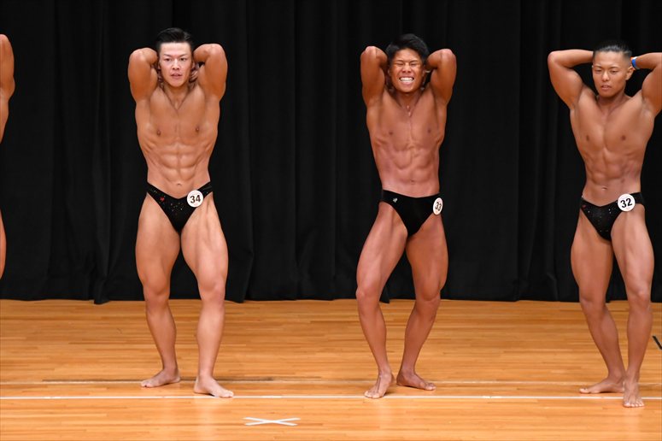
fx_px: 5238
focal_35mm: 285
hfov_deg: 7.2
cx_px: 331
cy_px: 220
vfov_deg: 4.8
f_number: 5.6
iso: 4000
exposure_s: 1/400
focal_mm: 190
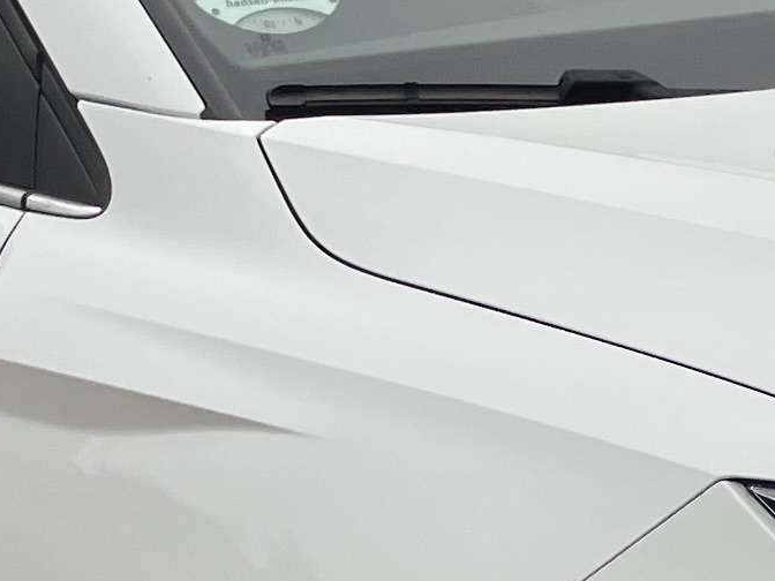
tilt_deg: -17.0
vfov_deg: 8.8
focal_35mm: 168
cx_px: 805
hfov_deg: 11.6
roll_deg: +1.1
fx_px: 3761
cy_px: 654
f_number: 1.8
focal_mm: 3.99
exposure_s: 1/210
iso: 25
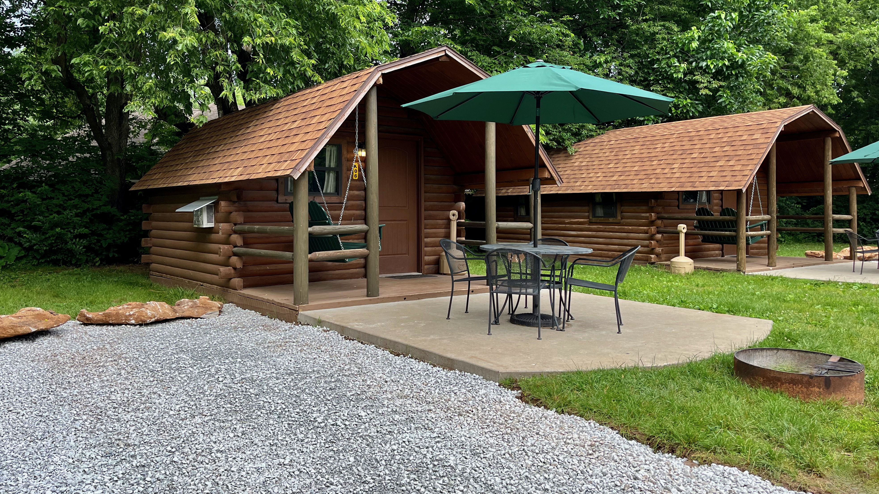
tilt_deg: +1.4
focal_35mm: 29
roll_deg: +0.3
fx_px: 676
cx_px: 443
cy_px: 193
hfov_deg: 66.1
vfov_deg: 40.0
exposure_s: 1/368
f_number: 1.6
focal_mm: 5.1
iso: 50
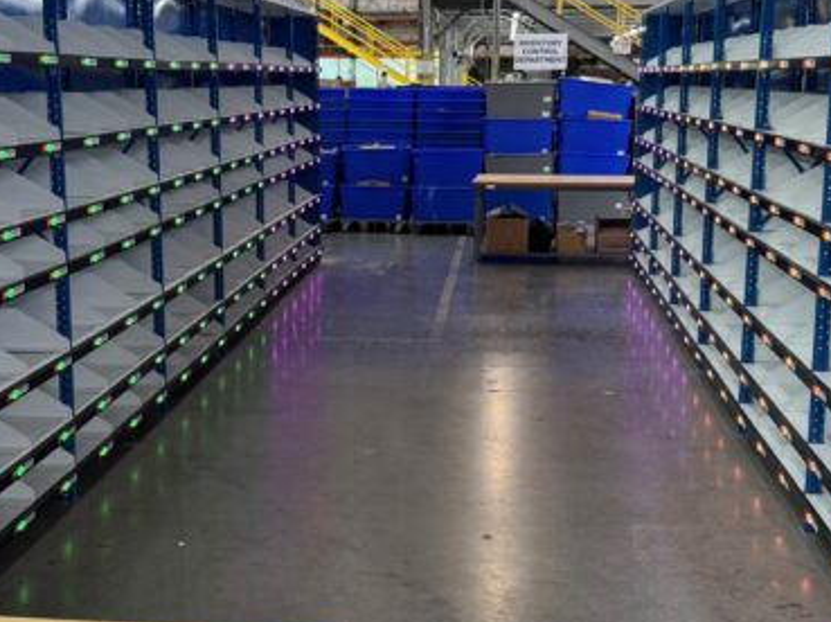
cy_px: 277
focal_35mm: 50
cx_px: 390
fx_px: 1199
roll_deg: -0.4
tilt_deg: -11.3
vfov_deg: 29.0
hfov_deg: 38.2
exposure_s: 1/60
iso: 250
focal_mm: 6.76
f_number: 1.78
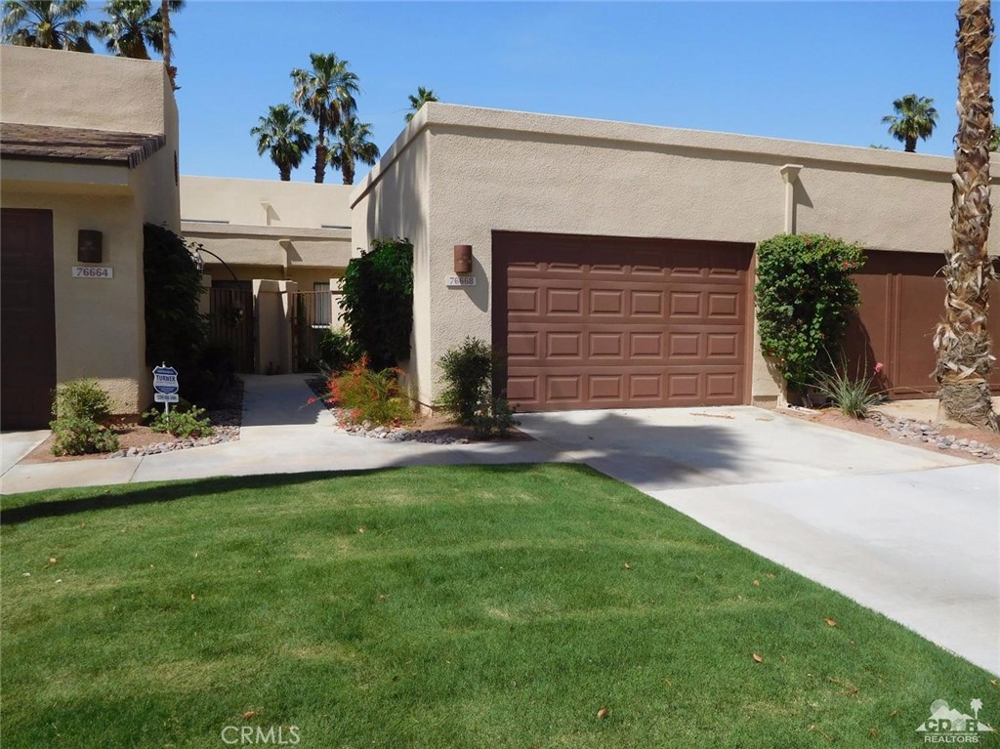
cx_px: 500
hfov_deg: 69.4
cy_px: 374
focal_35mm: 25
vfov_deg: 54.8
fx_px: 722
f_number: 3.4
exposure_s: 1/1500
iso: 125
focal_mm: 4.5
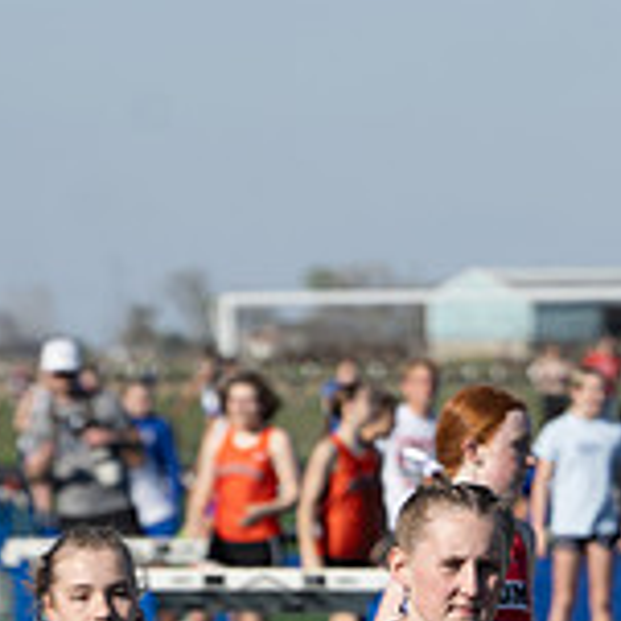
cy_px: 888
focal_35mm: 455
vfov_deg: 3.8
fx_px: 9235
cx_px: 518
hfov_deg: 3.8
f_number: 4.5
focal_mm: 120
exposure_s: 1/1000
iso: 100
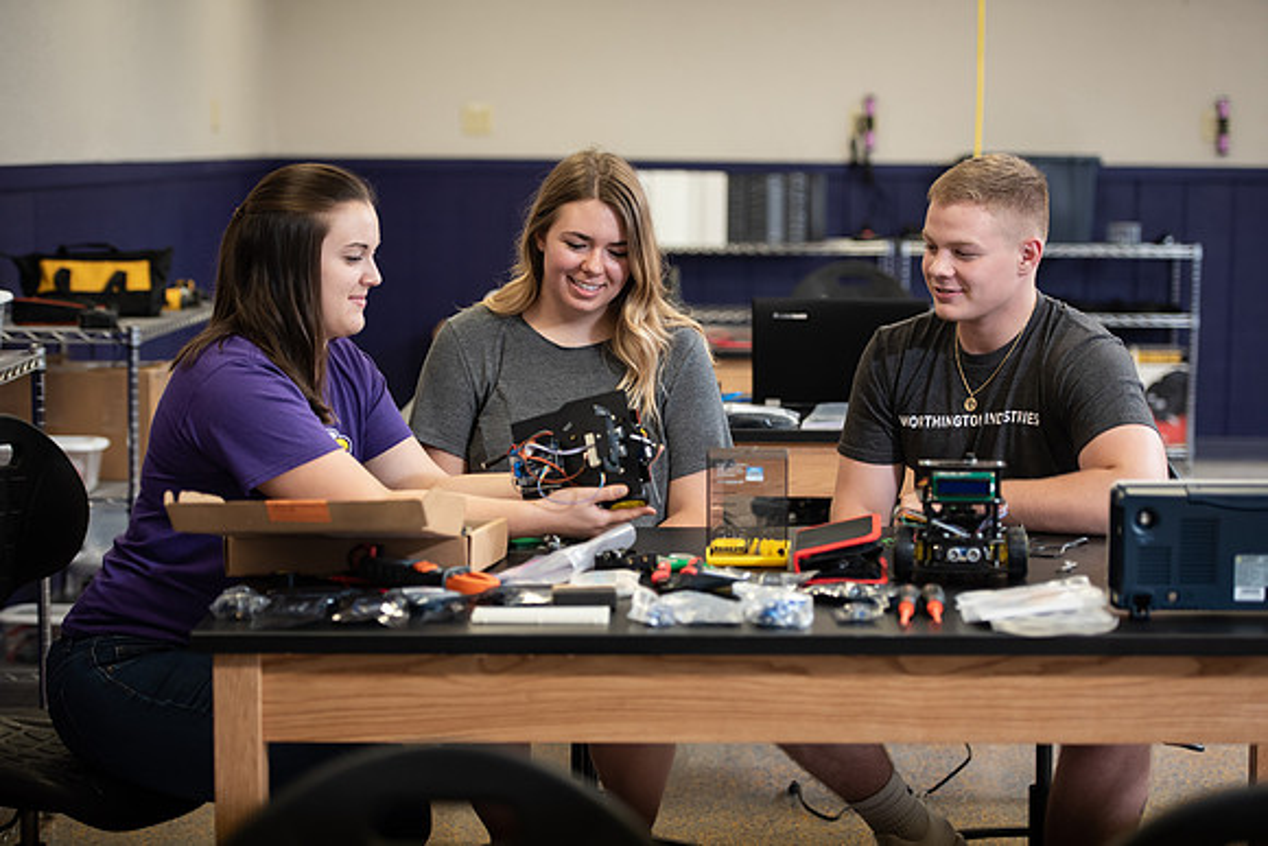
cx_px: 634
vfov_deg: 16.1
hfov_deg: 23.9
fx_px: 2994
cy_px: 423
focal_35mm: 85
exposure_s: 1/250
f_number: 3.2
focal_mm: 85
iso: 800
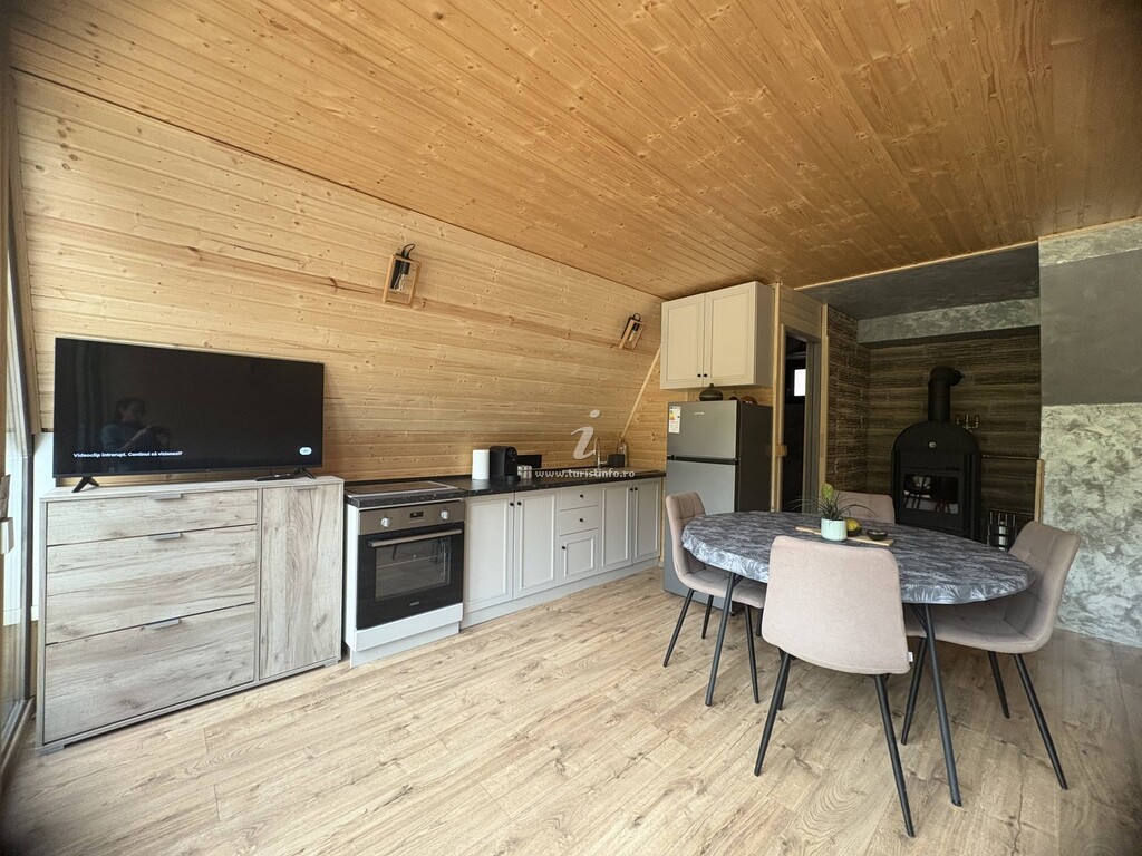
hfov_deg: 102.1
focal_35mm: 14
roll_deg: -1.2
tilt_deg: -0.5
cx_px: 571
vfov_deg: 85.7
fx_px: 462
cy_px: 428
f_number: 2.2
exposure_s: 1/60
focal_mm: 2.22
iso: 320
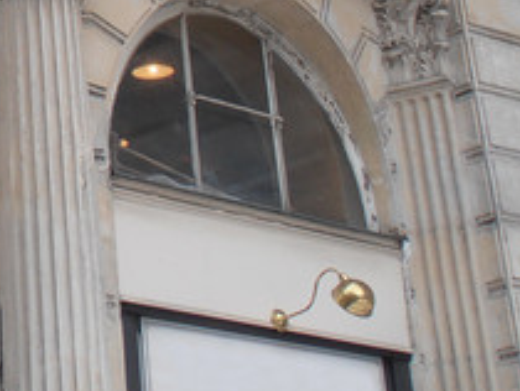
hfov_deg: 14.0
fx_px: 2015
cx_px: -198
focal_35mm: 134
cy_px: -166
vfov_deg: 10.7
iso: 80
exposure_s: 1/80
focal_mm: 7.87
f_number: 4.2
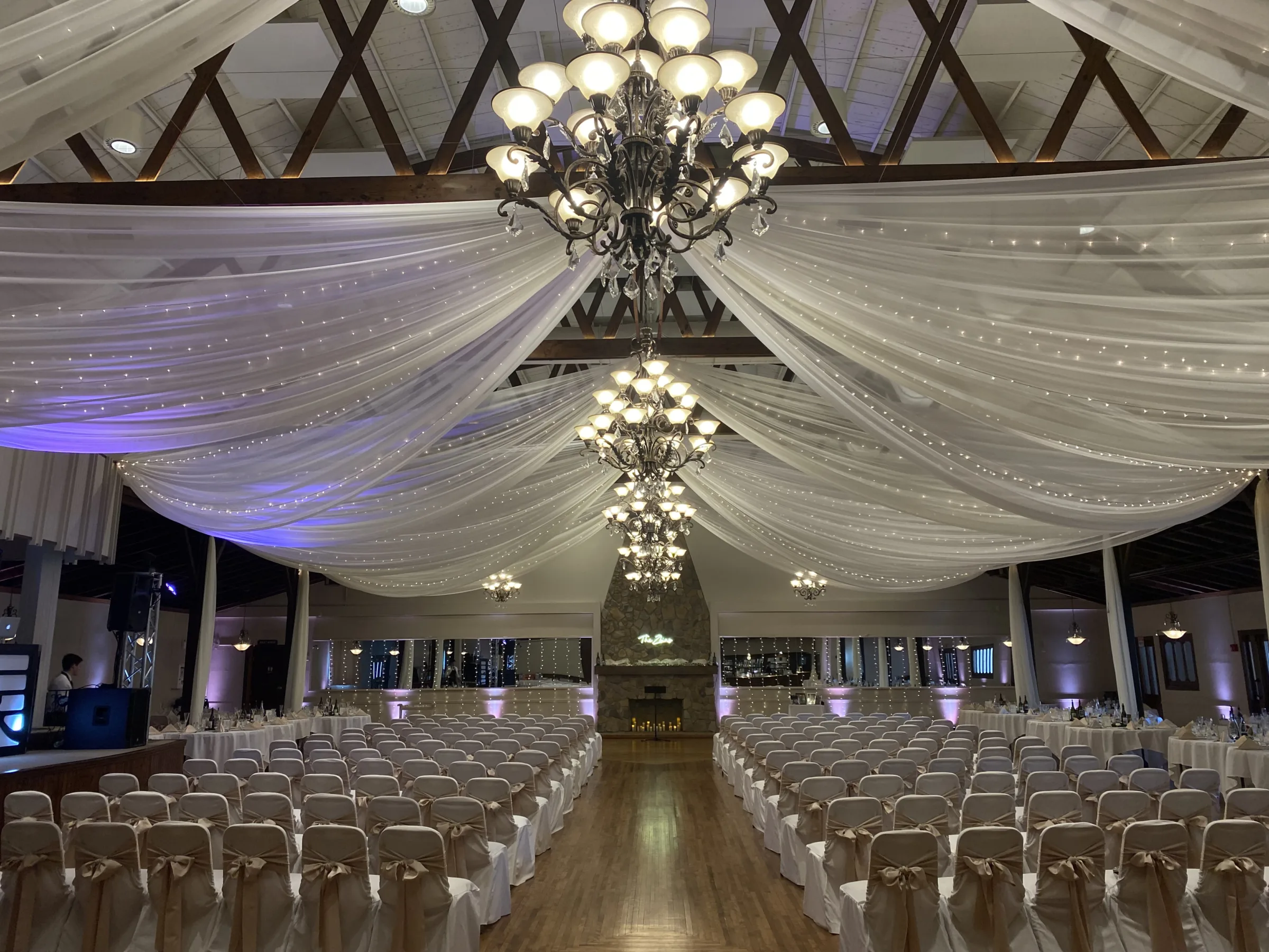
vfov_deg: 53.1
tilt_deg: +11.7
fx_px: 953
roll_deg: +0.1
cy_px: 476
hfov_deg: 67.3
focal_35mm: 26
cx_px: 634
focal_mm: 4.25
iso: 100
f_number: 1.8
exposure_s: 1/120
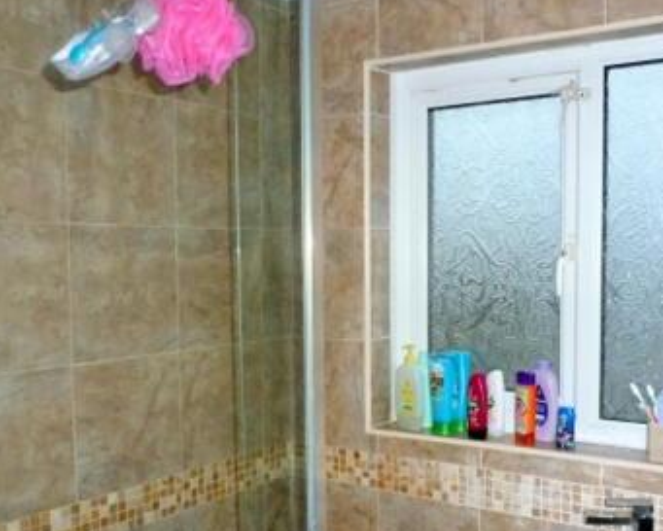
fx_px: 785
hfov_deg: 45.7
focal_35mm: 40
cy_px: 312
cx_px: 372
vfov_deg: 37.2
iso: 400
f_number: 3.3
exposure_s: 1/125
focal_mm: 4.3
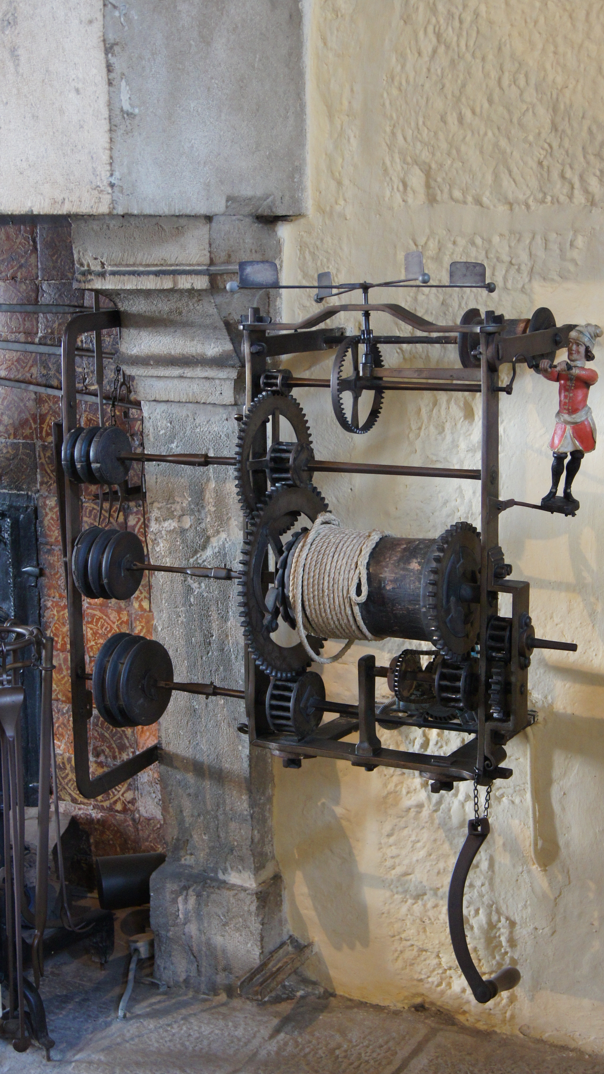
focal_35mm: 56
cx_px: 296
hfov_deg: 21.6
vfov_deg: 37.5
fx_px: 1581
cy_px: 541
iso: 1600
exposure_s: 1/20
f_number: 5
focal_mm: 35
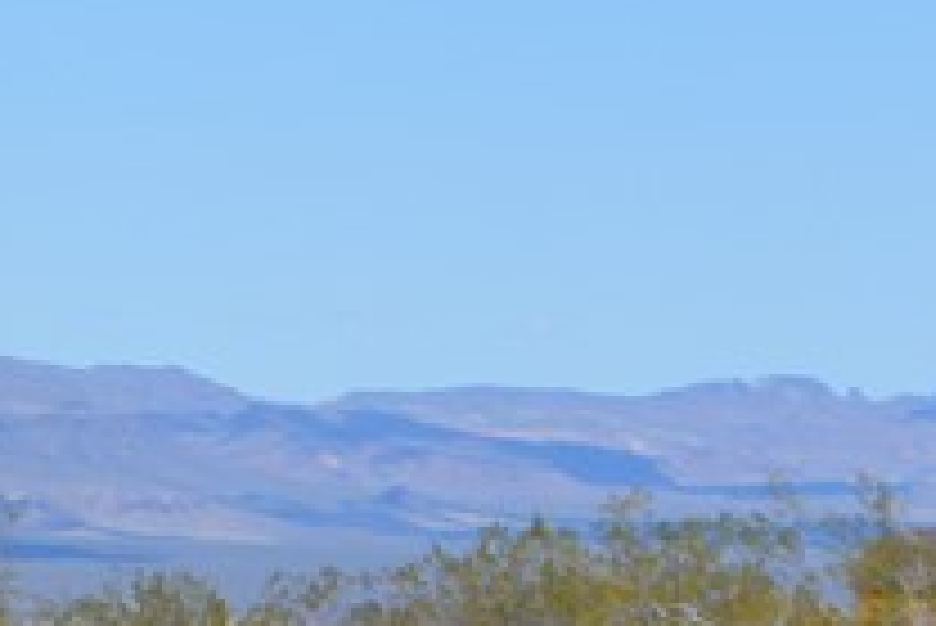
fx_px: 11177
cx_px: -464
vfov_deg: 3.2
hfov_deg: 4.8
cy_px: 284
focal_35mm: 430
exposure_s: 1/2000
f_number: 7.1
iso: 400
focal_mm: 55
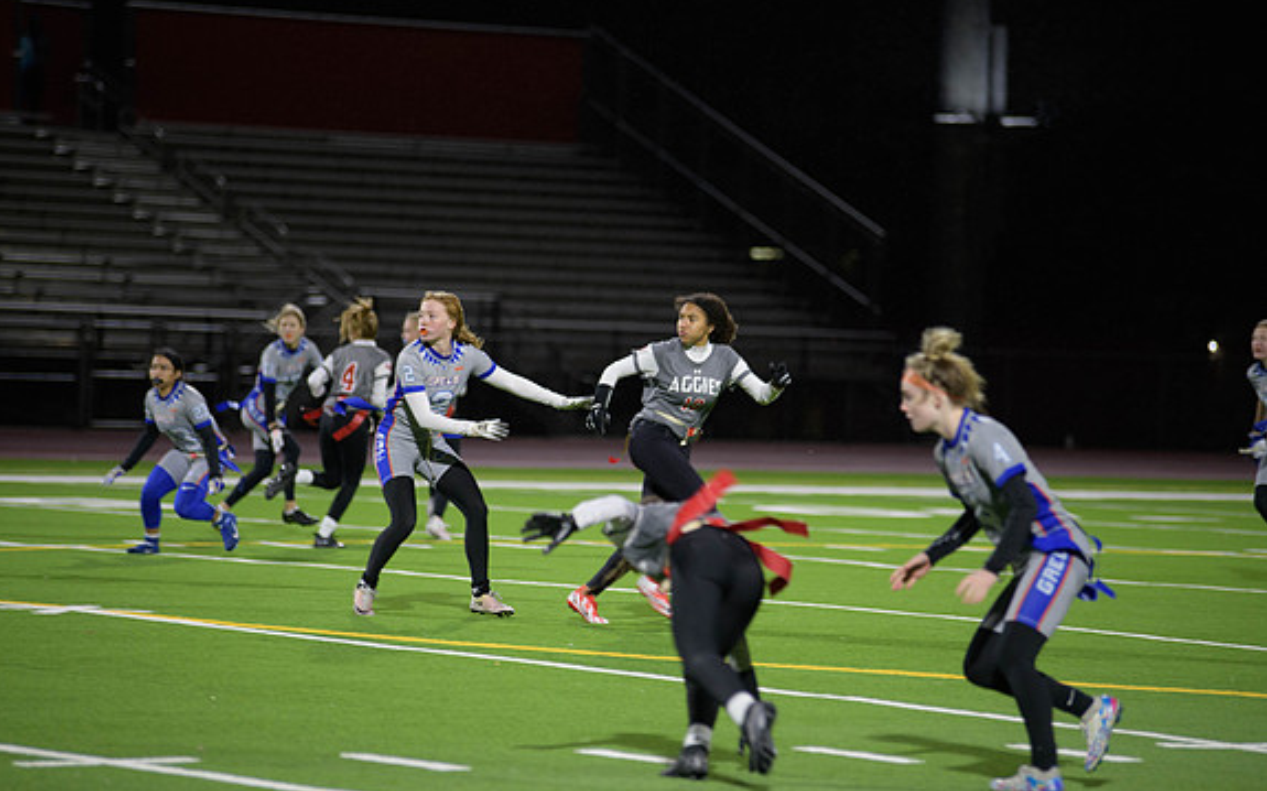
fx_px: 6214
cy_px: 411
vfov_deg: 7.3
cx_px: 630
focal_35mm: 180
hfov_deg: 11.6
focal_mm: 175
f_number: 2.8
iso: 1000
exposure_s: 1/200
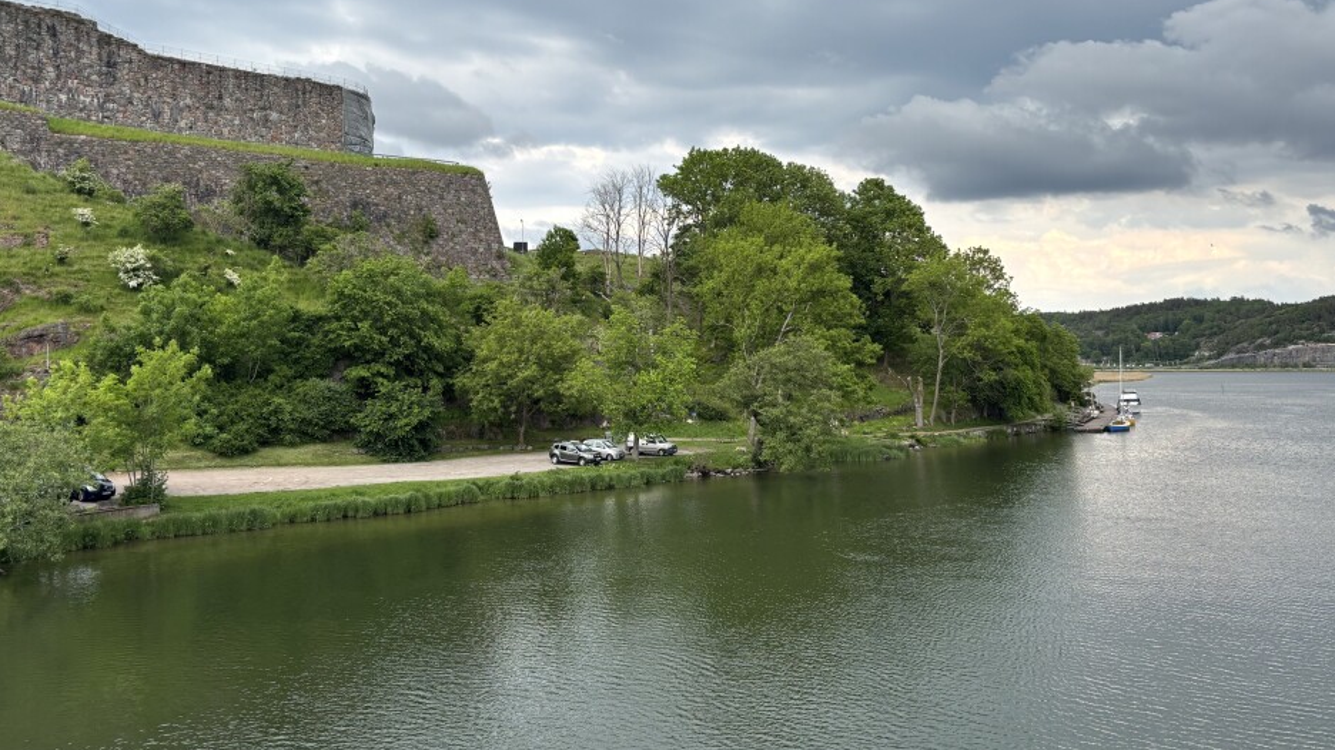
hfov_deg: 62.6
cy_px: 324
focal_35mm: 31
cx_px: 638
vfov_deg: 37.7
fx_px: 1097
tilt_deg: +1.4
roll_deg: +0.3
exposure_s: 1/851
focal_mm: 5.96
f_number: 1.6
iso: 50
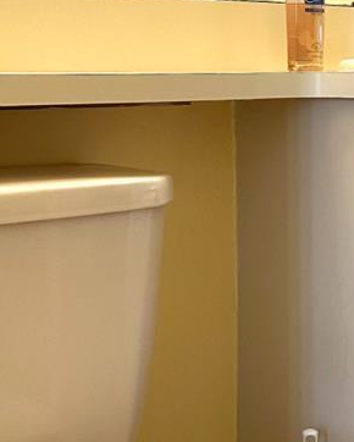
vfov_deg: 19.7
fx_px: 1269
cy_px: 226
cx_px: 333
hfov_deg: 15.6
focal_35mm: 97
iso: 200
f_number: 1.78
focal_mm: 6.86
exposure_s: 1/120
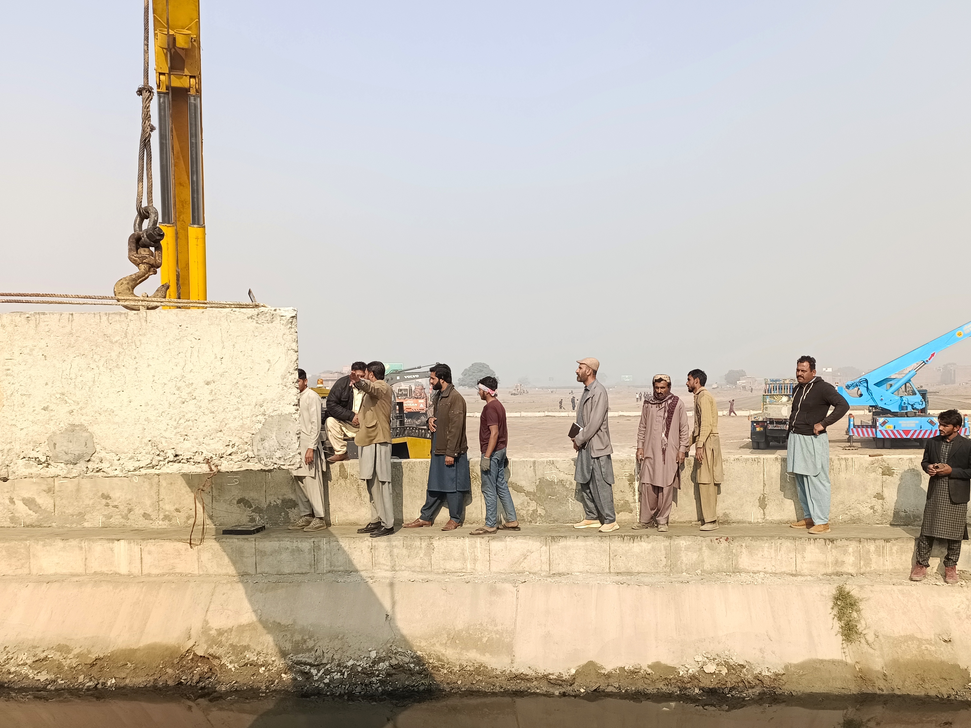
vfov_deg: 44.1
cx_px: 536
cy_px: 402
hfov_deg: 56.7
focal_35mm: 32
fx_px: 898
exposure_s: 1/270
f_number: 1.79
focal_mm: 4.74
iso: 100
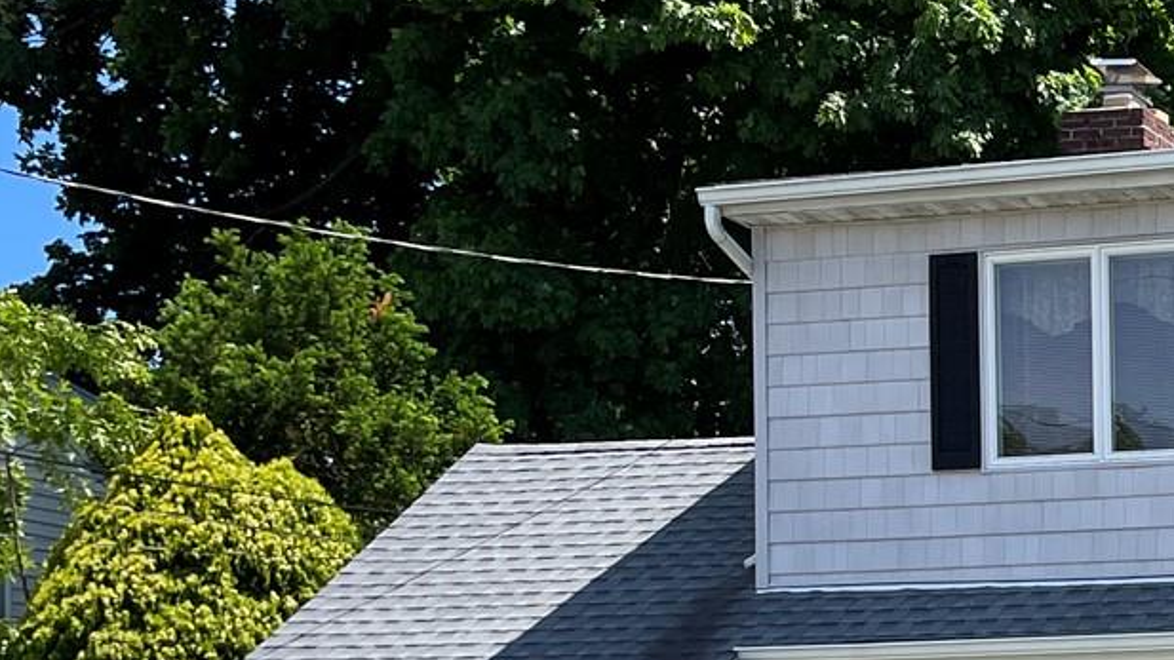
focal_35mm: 94
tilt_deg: +0.8
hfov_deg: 20.1
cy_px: 1025
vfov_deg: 12.2
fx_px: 2926
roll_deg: +0.3
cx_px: 1671
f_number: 1.6
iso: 32
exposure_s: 1/2304
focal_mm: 4.2
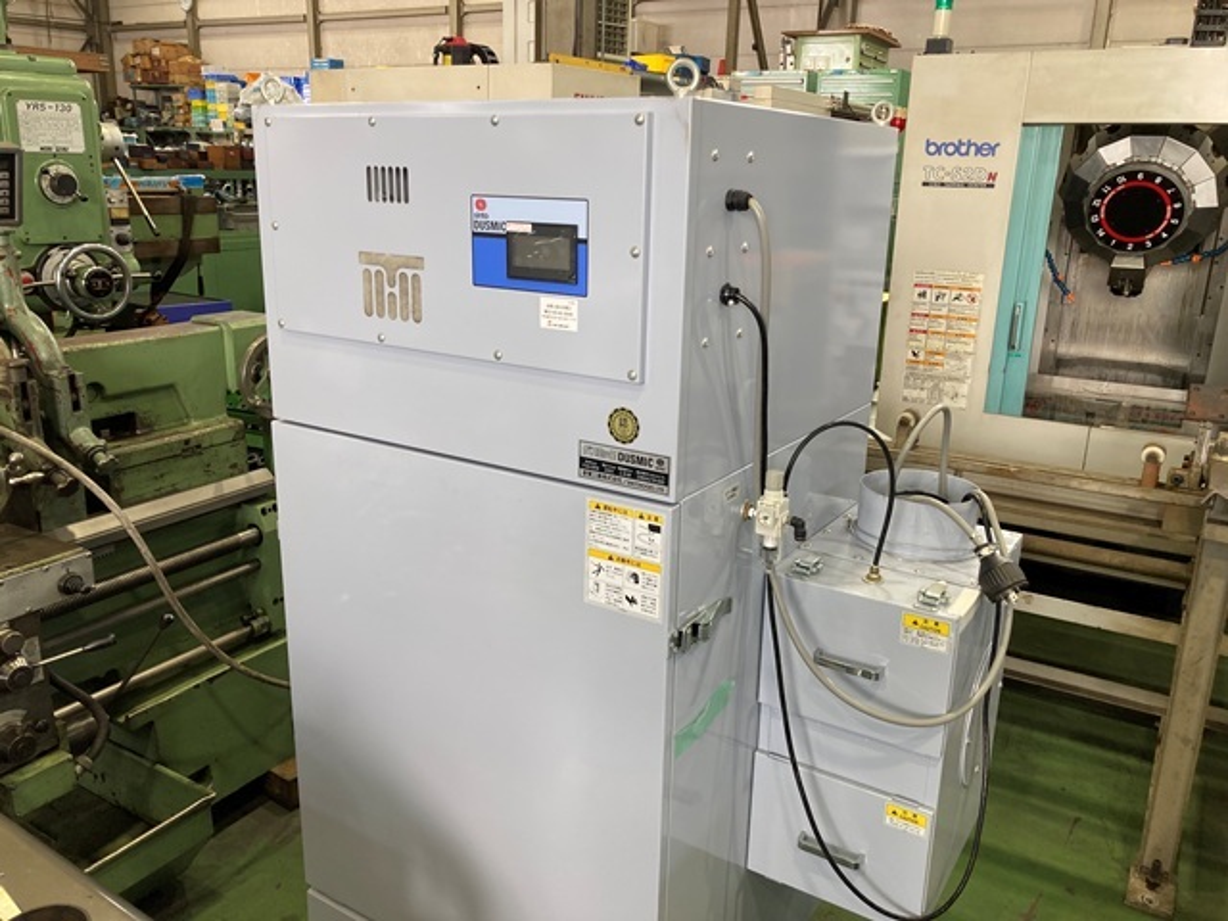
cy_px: 460
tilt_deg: -16.5
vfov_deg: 49.7
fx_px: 993
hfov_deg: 63.4
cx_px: 614
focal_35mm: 28
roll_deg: -1.8
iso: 40
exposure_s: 1/60
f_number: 1.8
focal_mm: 3.99
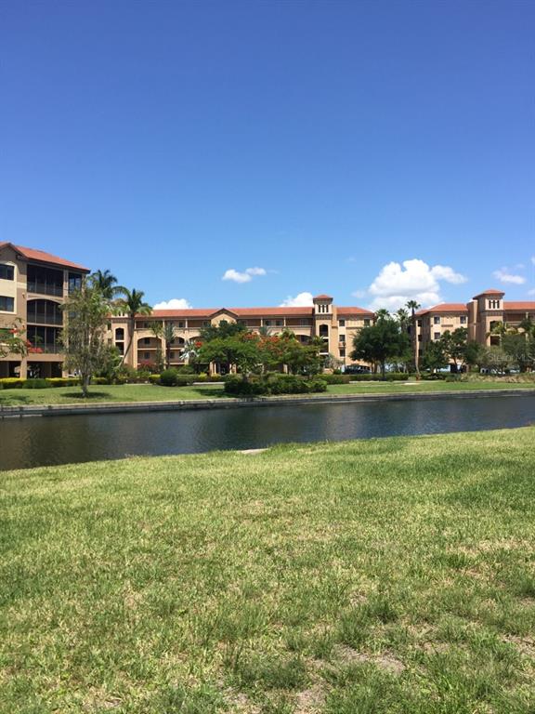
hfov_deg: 48.2
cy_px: 357
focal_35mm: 29
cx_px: 268
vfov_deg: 61.7
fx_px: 598
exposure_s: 1/1883
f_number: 2.2
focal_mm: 4.15
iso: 32
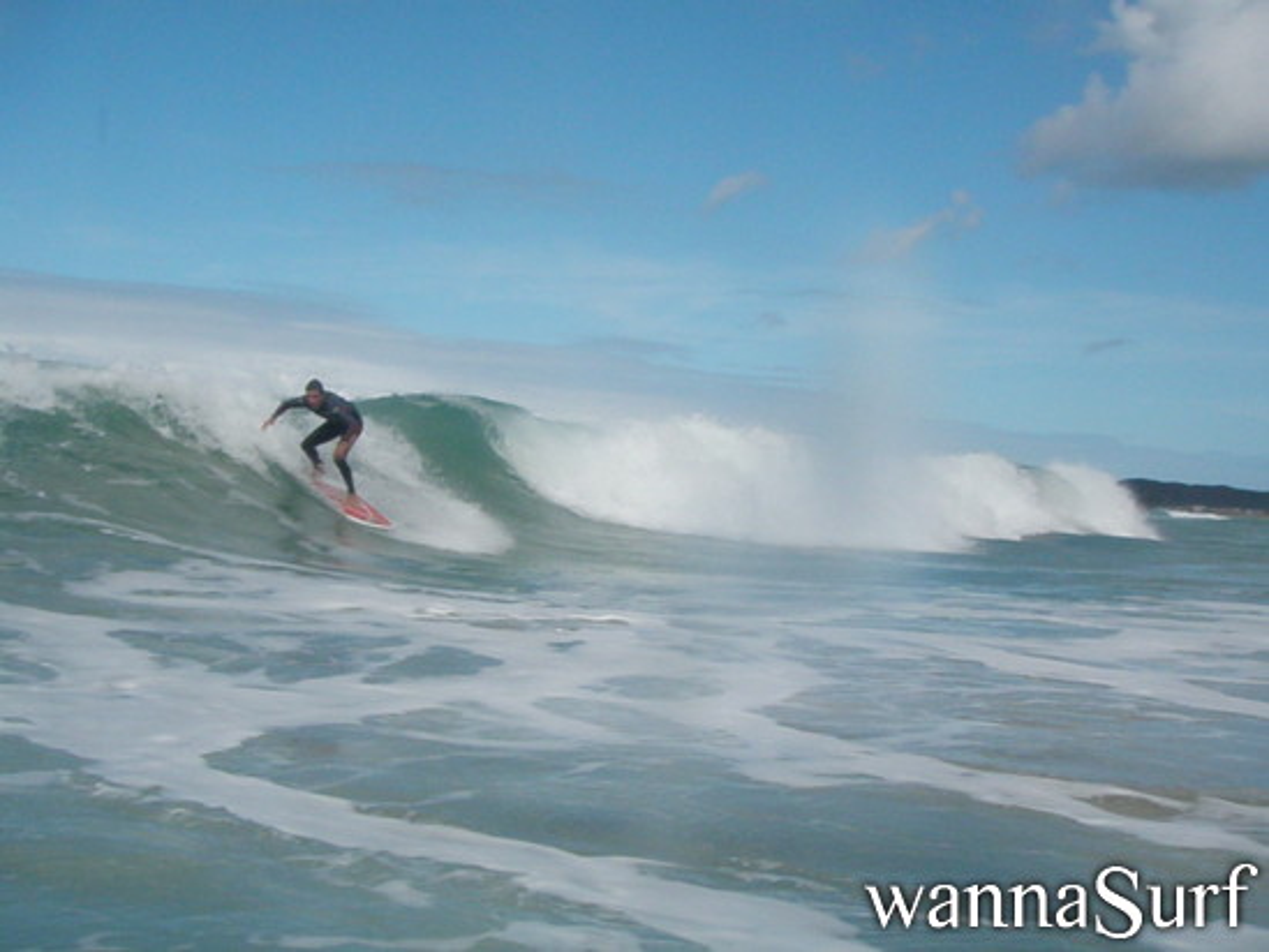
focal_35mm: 51
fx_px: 1870
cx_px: 634
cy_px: 476
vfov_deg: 28.6
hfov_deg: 37.5
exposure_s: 1/1000
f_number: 7.1
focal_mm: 9.13
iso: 800
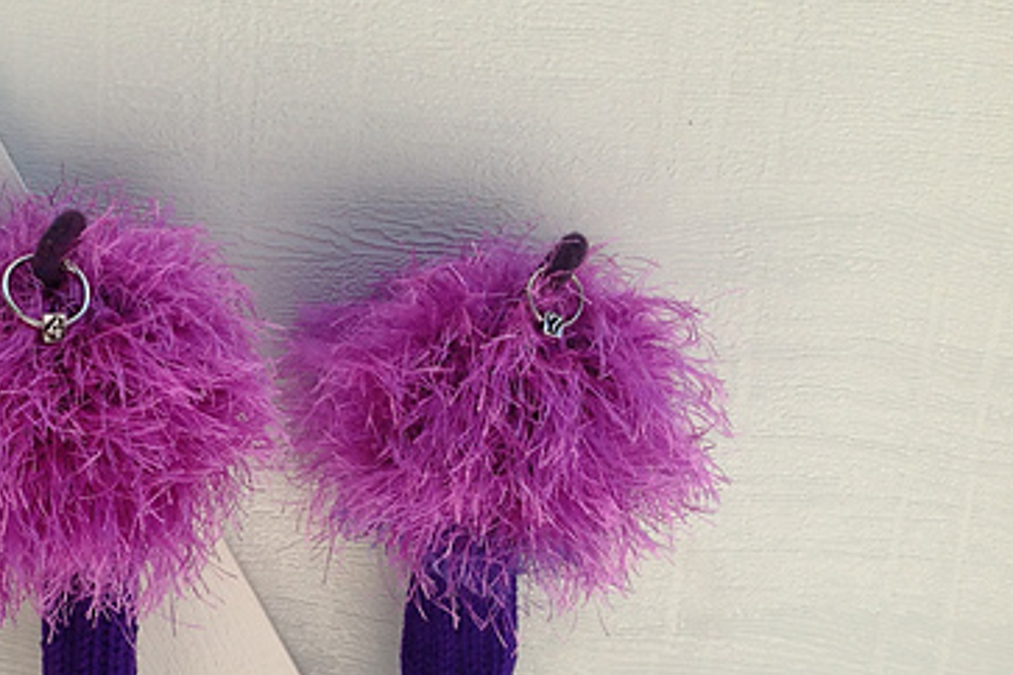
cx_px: 145
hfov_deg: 30.3
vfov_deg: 21.0
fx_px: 1801
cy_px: 524
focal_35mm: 64
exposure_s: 1/549
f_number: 2.4
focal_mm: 4.28
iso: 50
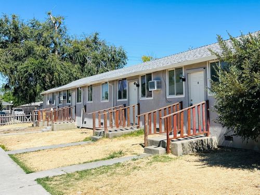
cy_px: 98
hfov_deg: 71.6
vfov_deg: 56.8
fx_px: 180
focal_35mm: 24
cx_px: 130
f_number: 1.78
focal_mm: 6.86
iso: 80
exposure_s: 1/4348
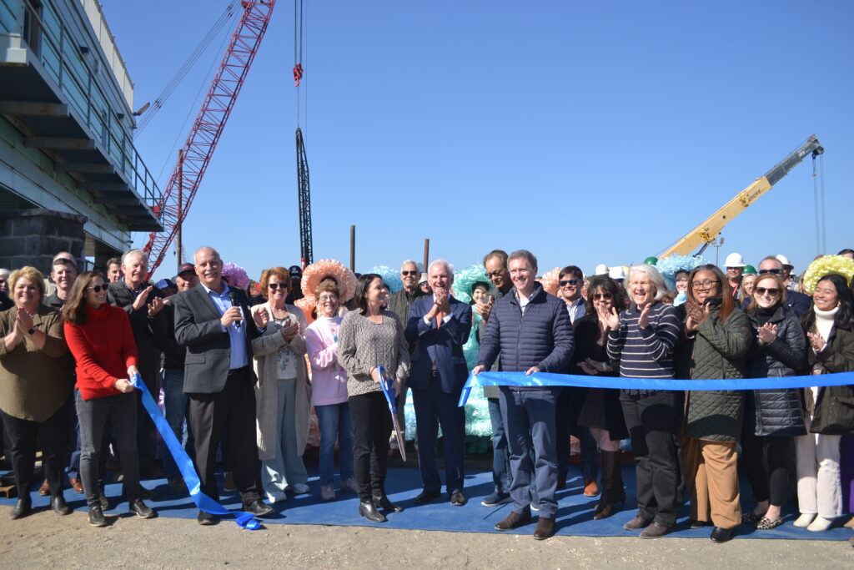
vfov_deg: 47.9
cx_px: 427
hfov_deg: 67.4
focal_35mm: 27
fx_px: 641
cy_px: 285
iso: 200
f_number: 3.5
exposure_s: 1/1600
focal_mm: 18
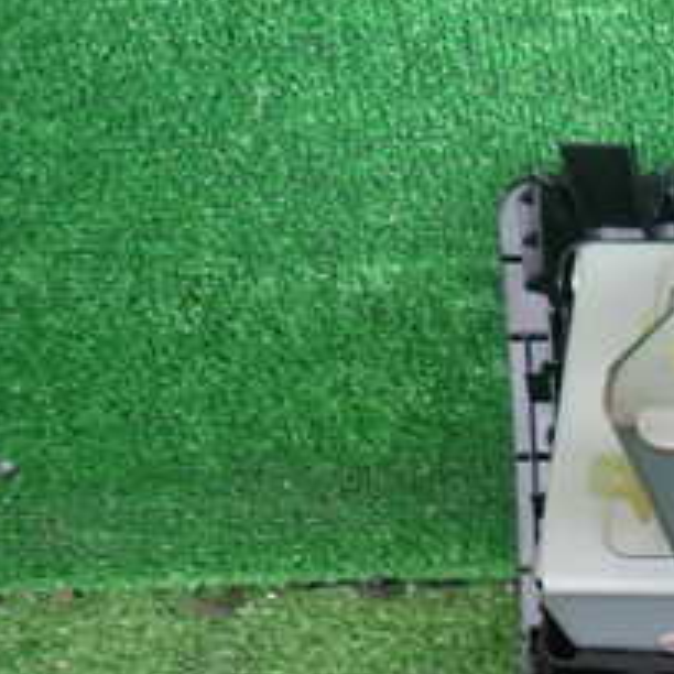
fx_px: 1432
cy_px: 548
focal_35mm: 65
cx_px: 958
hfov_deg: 22.6
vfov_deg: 26.0
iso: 200
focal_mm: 4.5
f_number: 2
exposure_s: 1/100
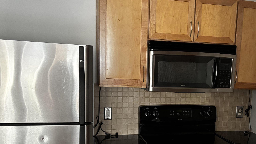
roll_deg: -2.2
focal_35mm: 45
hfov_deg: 44.6
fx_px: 305
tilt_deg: -9.6
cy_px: 113
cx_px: 176
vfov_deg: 26.1
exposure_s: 1/41
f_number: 1.6
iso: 500
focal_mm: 5.96
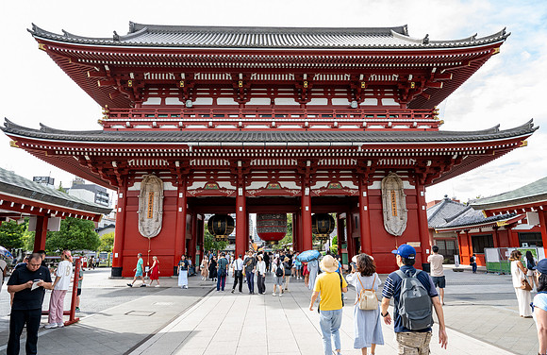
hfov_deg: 72.9
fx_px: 370
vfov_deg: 51.2
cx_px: 274
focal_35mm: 25
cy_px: 173
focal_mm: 24
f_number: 8
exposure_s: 1/320
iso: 800
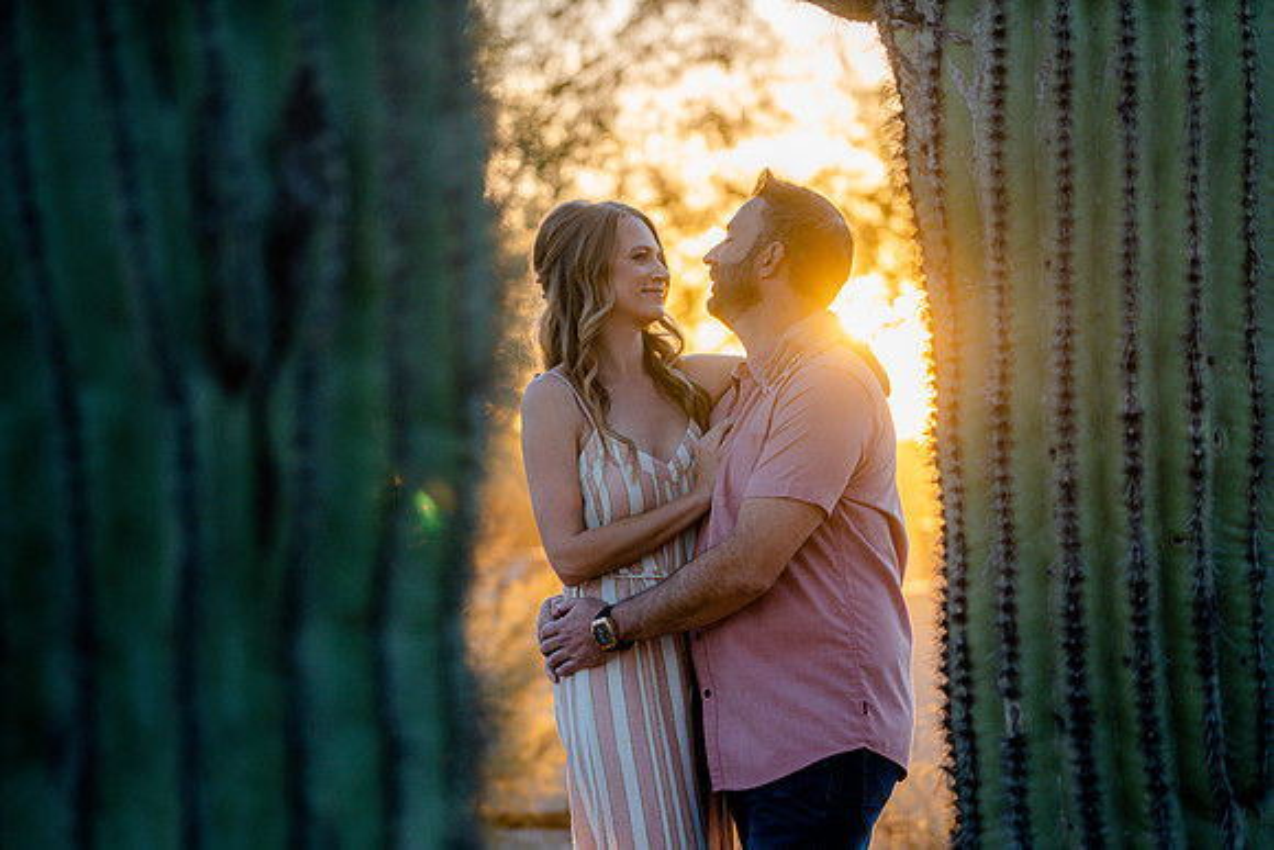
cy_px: 425
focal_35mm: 126
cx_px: 637
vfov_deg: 10.9
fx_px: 4460
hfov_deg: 16.3
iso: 320
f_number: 4
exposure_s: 1/250
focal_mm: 126
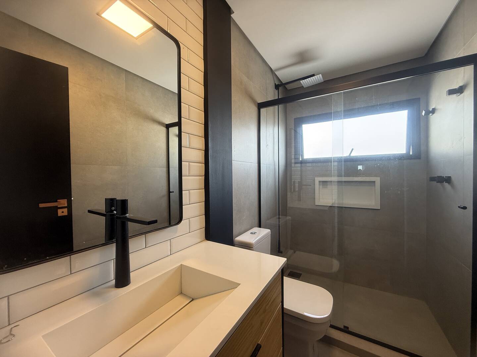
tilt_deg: +0.7
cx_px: 238
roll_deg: +0.5
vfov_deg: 85.7
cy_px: 178
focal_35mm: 14
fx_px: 193
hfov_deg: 102.1
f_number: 2.2
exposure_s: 1/120
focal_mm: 2.22
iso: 160
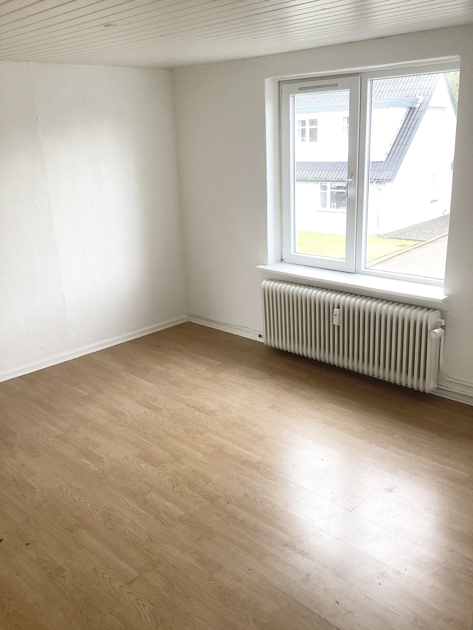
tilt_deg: -16.8
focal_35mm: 31
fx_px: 565
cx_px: 236
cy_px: 315
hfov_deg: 45.4
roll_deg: +1.6
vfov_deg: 58.4
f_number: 2.4
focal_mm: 3.3
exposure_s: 1/100
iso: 80
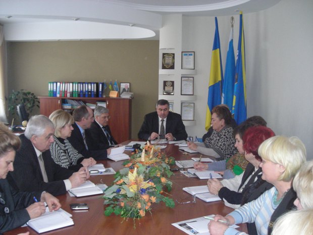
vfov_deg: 37.7
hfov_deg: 49.0
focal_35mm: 38
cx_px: 156
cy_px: 118
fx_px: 344
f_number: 3.2
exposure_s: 1/60
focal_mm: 6.3
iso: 315
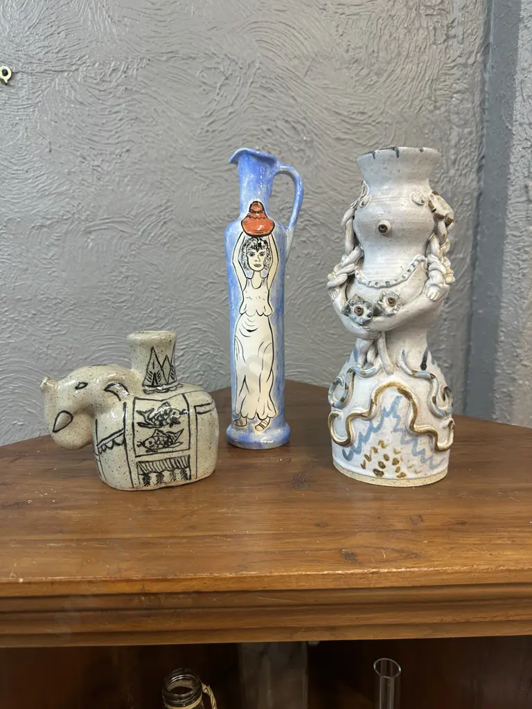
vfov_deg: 71.6
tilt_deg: -9.2
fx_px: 492
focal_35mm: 24
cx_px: 266
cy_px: 354
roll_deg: -0.7
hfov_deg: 56.8
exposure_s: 1/50
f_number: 1.78
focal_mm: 6.86
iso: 125
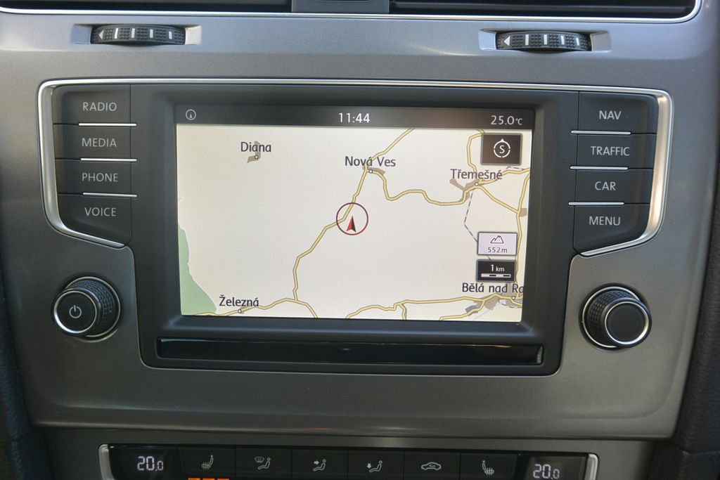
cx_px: 360
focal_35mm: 27
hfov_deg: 67.4
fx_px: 540
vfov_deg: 47.9
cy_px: 240
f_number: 3.5
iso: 200
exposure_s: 1/160
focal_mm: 10
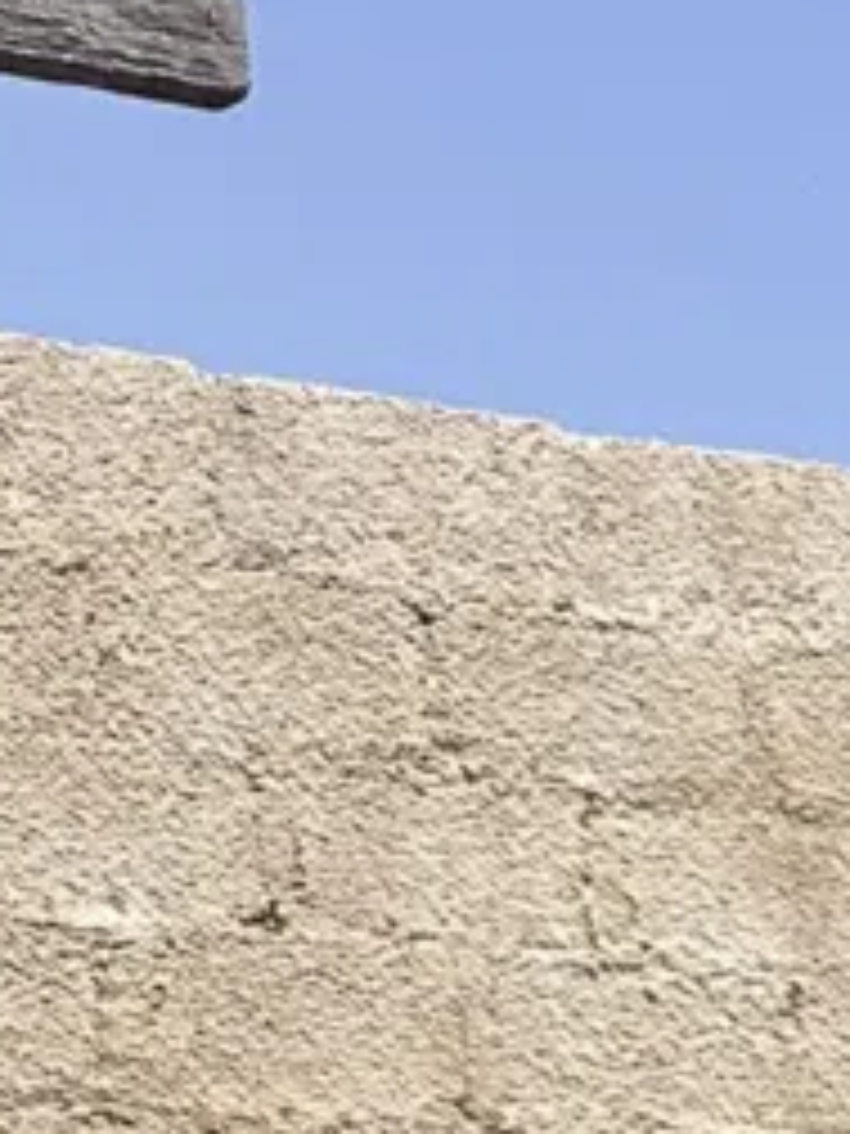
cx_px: 2168
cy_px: 2761
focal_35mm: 130
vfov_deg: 12.0
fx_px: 4256
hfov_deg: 9.8
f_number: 1.78
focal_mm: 6.86
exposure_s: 1/3717
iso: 80
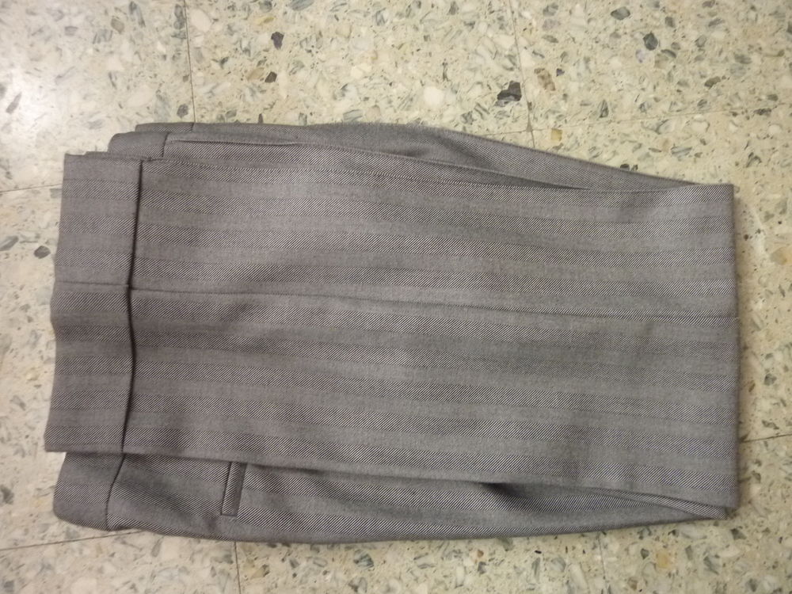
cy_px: 297
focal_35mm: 25
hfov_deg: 69.4
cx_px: 396
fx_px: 572
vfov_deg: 54.9
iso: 400
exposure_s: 1/30
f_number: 3.3
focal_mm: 4.1
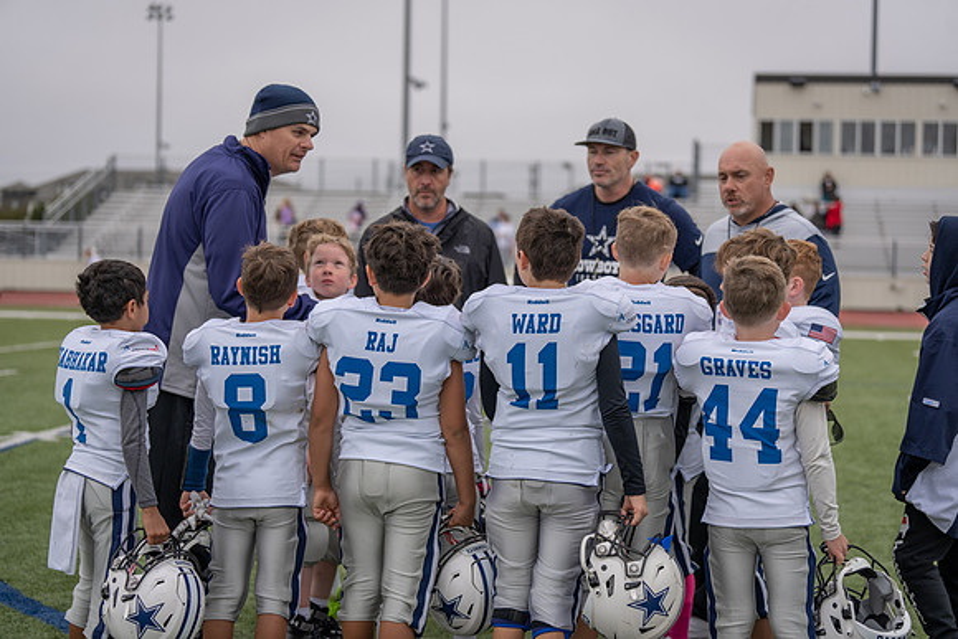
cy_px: 320
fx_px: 1863
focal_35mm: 70
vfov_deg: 19.5
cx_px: 479
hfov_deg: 28.8
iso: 200
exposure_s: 1/1250
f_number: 2.8
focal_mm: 70
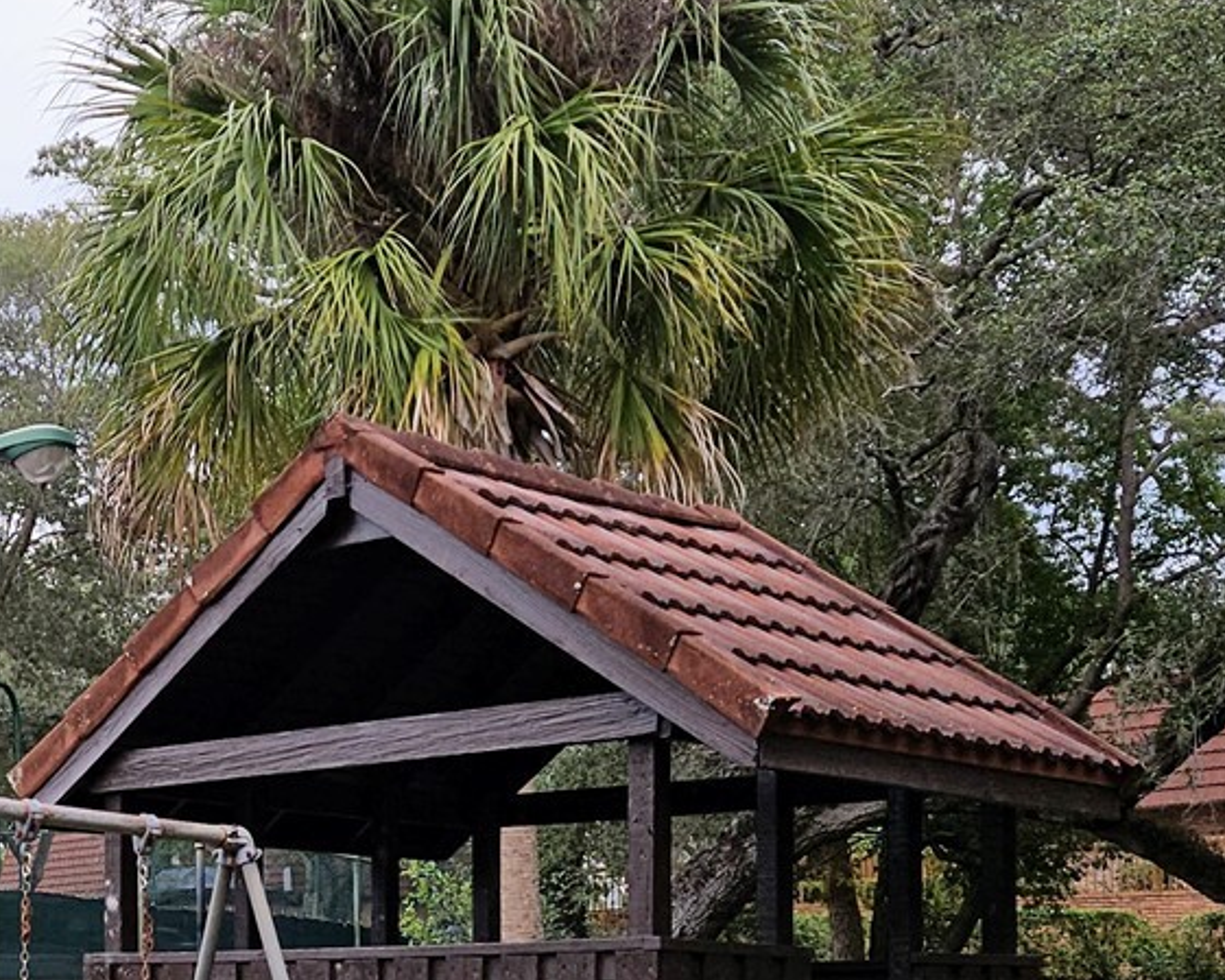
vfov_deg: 23.3
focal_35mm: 64
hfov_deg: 28.1
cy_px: 875
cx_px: 52
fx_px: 2321
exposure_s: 1/395
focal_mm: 5.4
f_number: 1.8
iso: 25
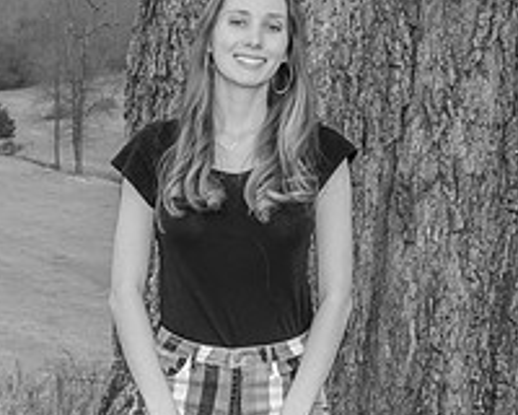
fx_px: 1748
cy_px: 332
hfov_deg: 16.7
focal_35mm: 114
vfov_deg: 13.5
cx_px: 107
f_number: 6.7
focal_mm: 24
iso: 140
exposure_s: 1/180
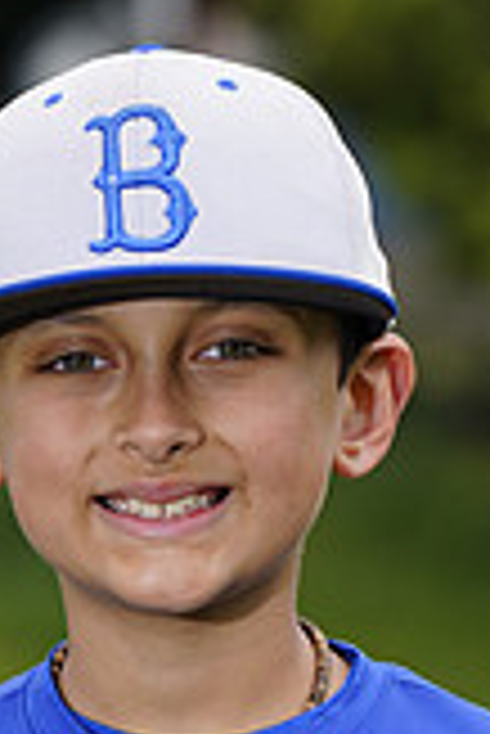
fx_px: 12692
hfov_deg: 2.2
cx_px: 169
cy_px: 1031
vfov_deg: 3.3
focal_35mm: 623
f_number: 6.3
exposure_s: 1/250
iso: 100
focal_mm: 175
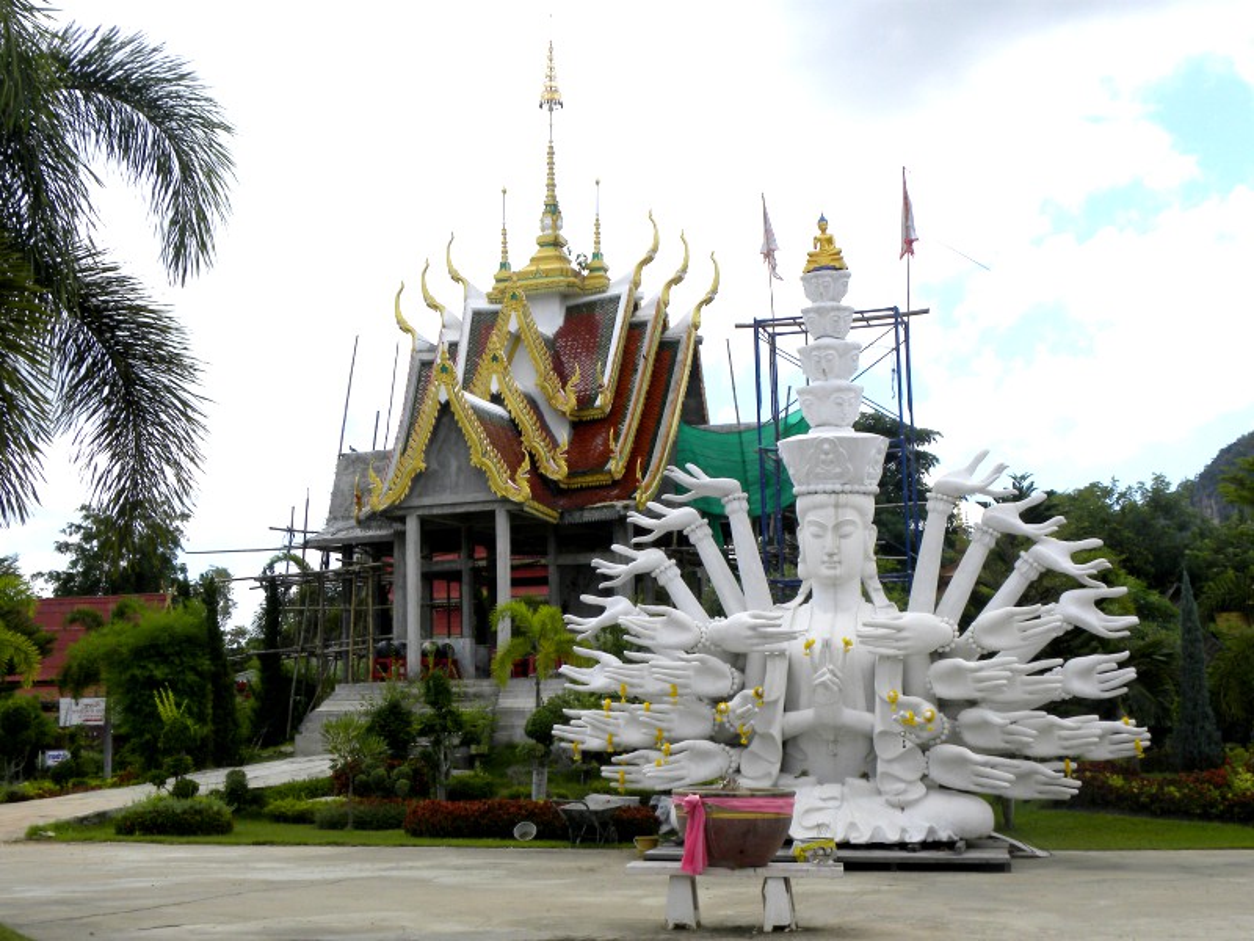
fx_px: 1666
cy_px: 470
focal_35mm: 46
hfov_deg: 41.2
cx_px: 627
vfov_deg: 31.5
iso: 64
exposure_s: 1/372
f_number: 5
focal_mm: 8.2
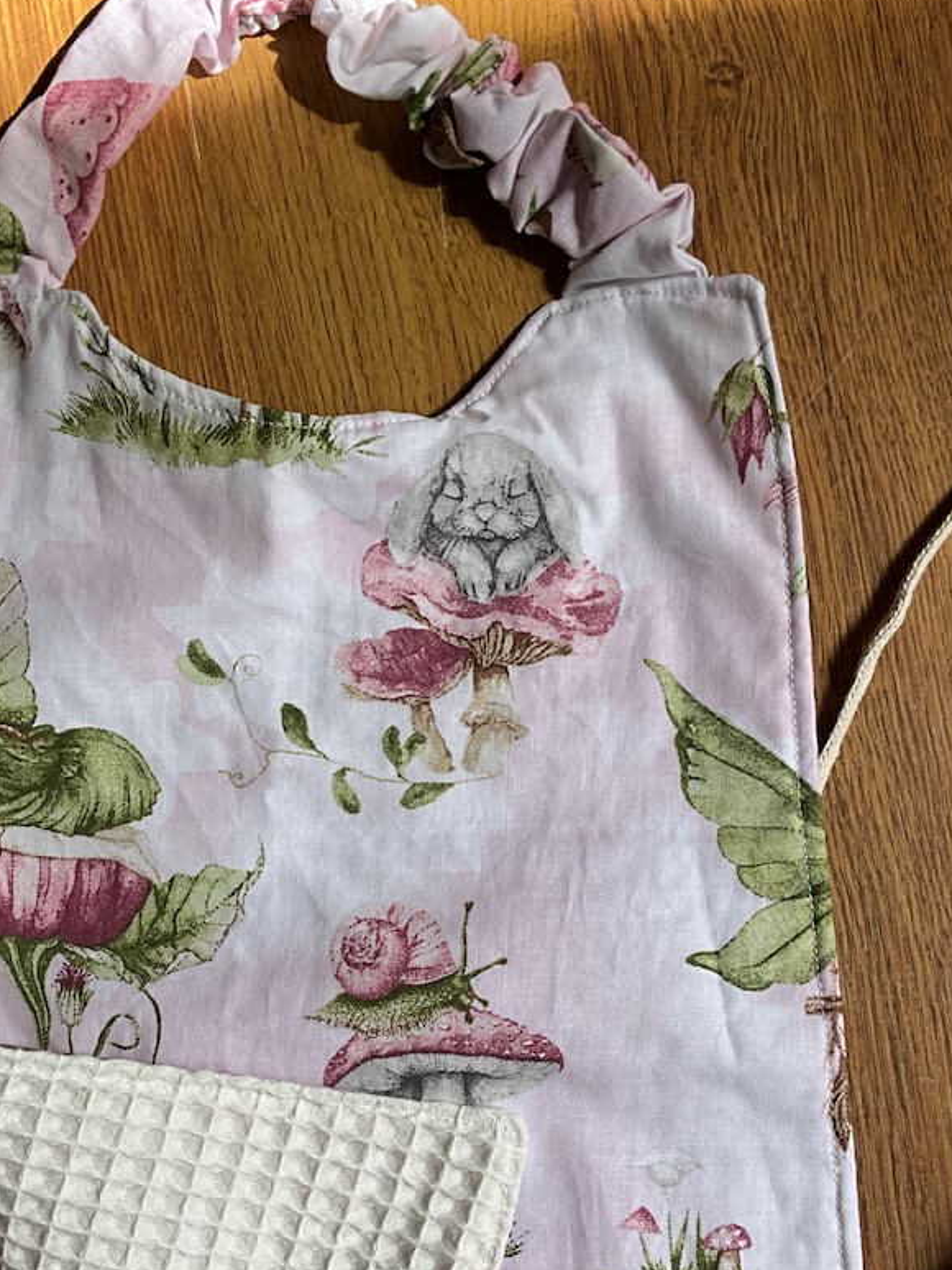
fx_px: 1760
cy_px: 843
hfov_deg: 30.2
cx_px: 415
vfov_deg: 39.2
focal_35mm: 48
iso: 20
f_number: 1.8
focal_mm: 3
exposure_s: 1/183
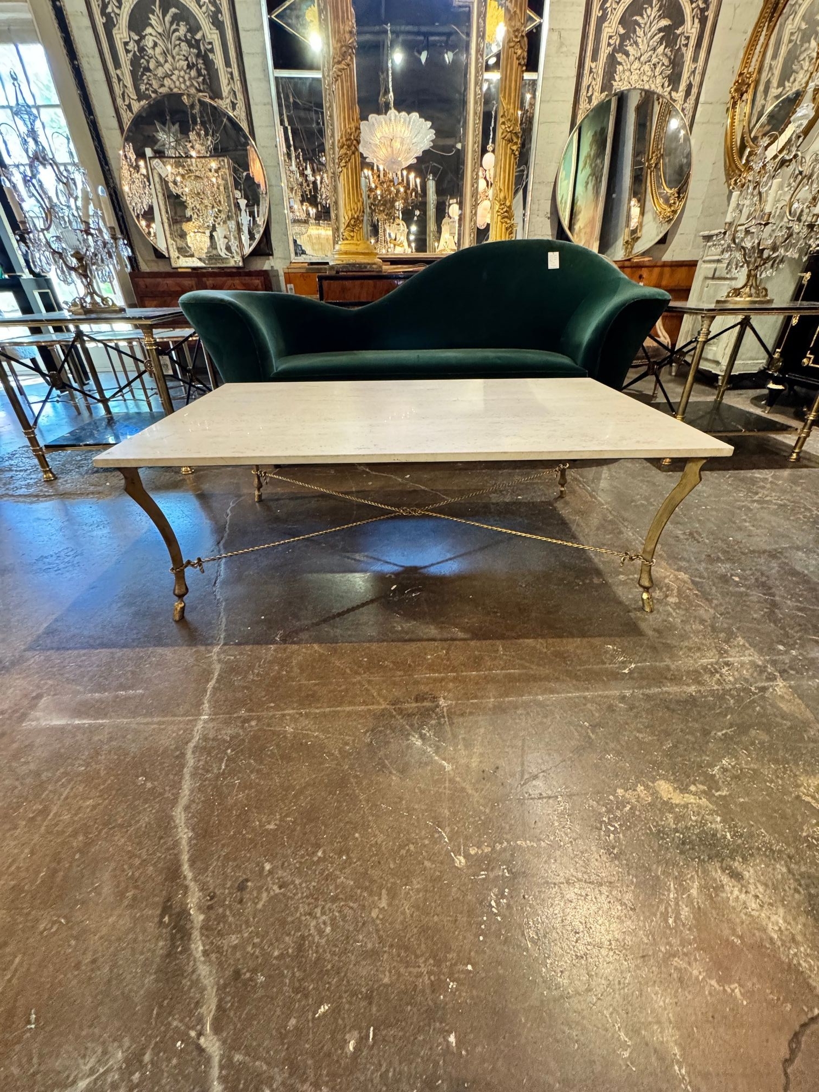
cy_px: 546
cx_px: 410
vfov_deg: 102.1
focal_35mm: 14
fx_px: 442
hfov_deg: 85.7
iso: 800
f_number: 2.2
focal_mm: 2.22
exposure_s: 1/60
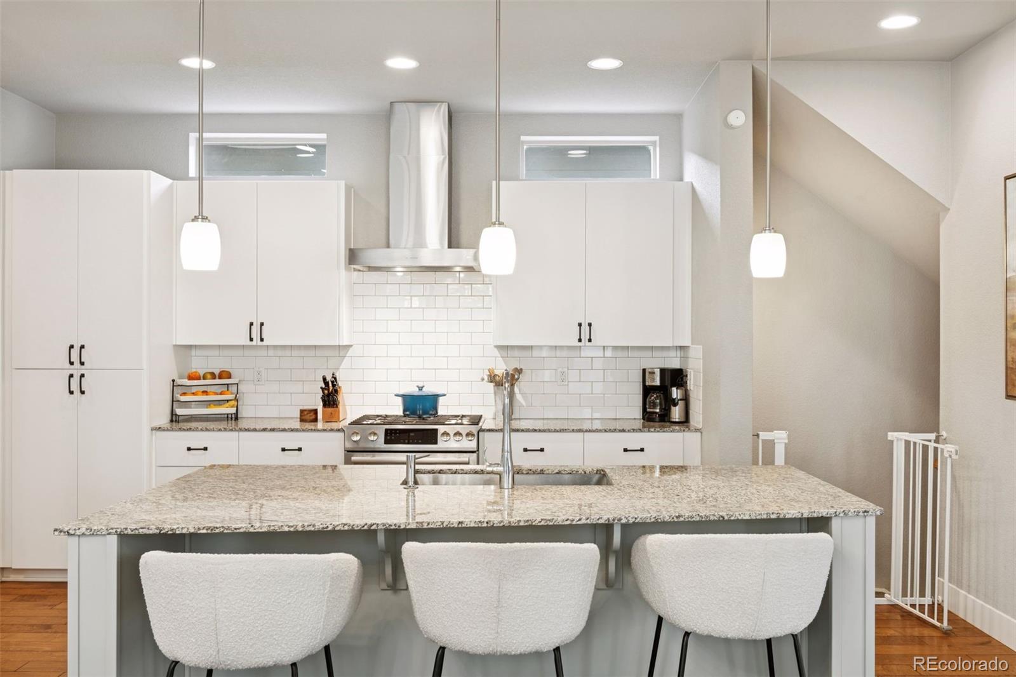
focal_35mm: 33
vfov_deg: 40.0
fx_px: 931
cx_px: 508
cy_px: 338
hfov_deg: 57.2
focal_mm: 33
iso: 400
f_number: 9
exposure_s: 1/10
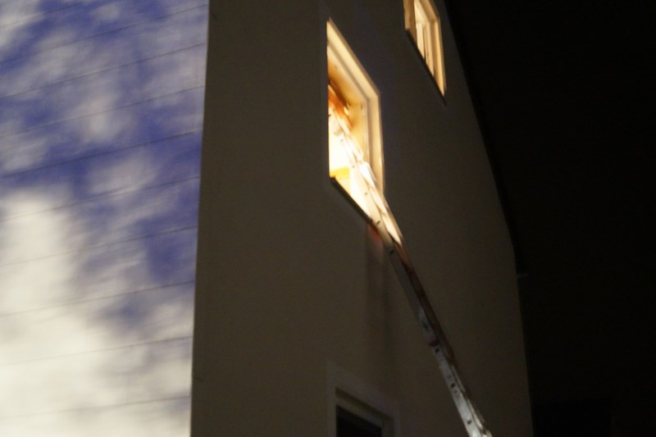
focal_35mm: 45
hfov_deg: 43.6
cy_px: 218
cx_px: 328
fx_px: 820
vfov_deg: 29.9
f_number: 4.5
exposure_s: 1/4
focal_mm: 30
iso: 3200
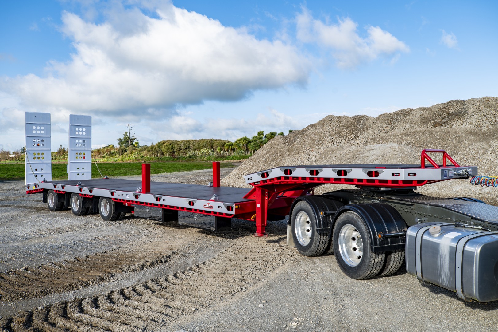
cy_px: 166
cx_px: 249
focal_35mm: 28
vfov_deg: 46.3
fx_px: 387
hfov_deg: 65.5
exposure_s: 1/400
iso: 100
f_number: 7.1
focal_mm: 28
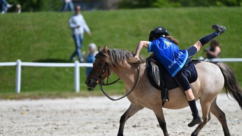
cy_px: 82
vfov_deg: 3.6
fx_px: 2182
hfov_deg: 6.3
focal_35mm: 340
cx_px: 130
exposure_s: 1/1250
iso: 220
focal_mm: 300
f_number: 5.3
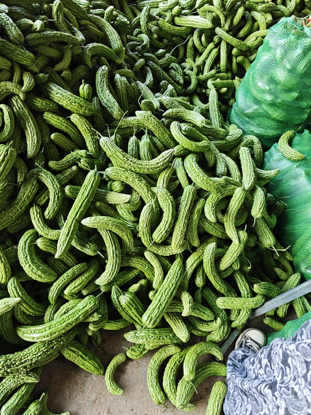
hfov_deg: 58.9
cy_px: 208
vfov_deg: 73.9
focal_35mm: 23
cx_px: 156
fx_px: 276
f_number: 1.62
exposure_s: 1/300
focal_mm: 6.55
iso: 250
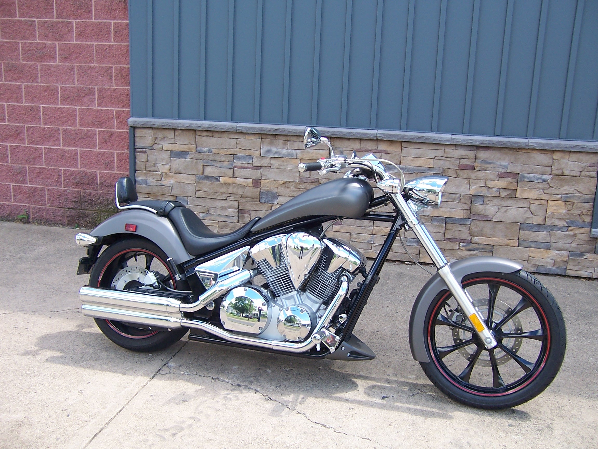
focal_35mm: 33
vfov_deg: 42.9
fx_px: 570
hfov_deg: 55.4
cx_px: 299
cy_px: 224
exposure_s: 1/180
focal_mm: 5.5
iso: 80
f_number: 3.4
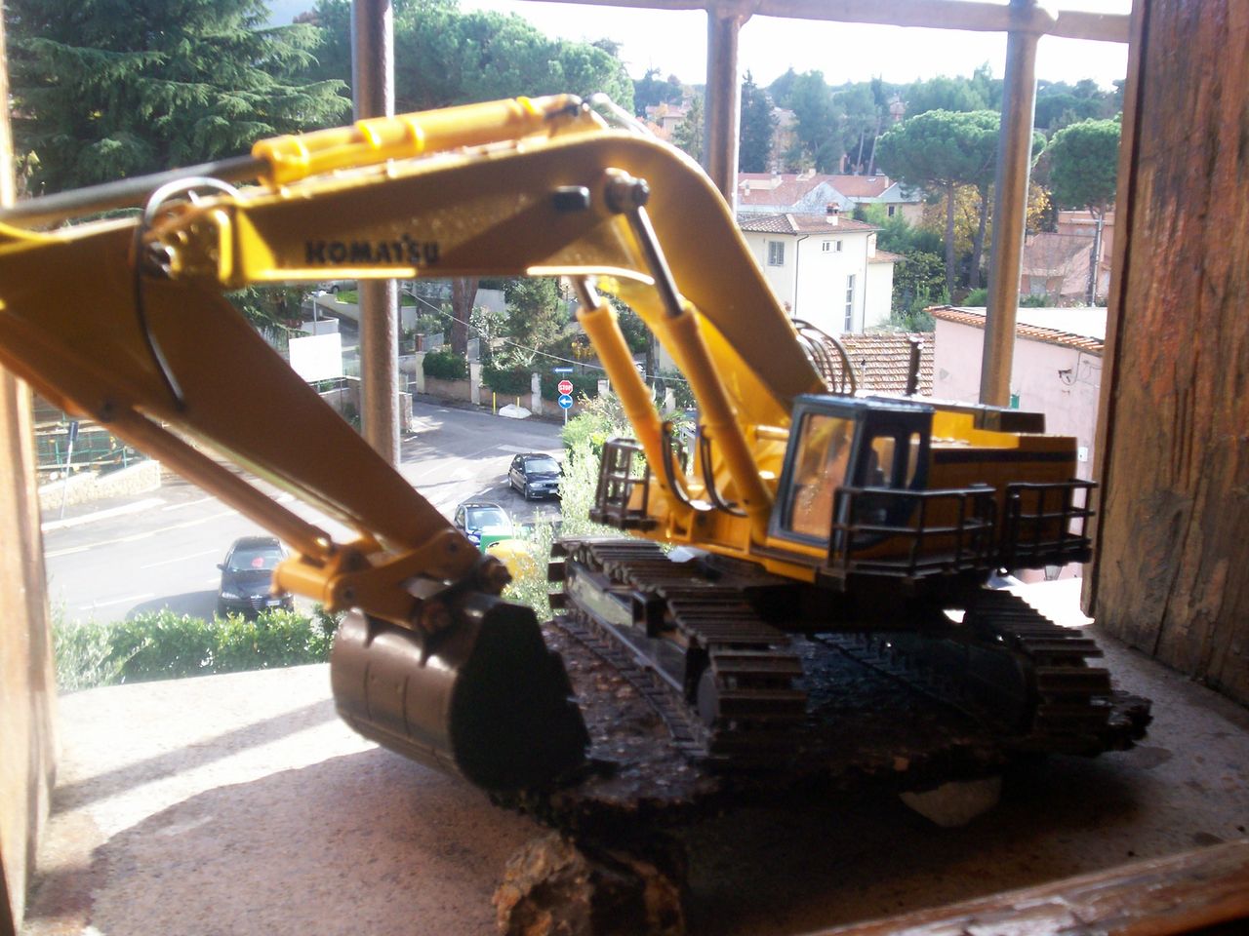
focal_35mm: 36
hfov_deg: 51.4
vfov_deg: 39.7
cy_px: 468
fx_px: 1299
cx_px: 624
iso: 100
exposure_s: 1/97.9
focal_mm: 5.9
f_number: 4.5
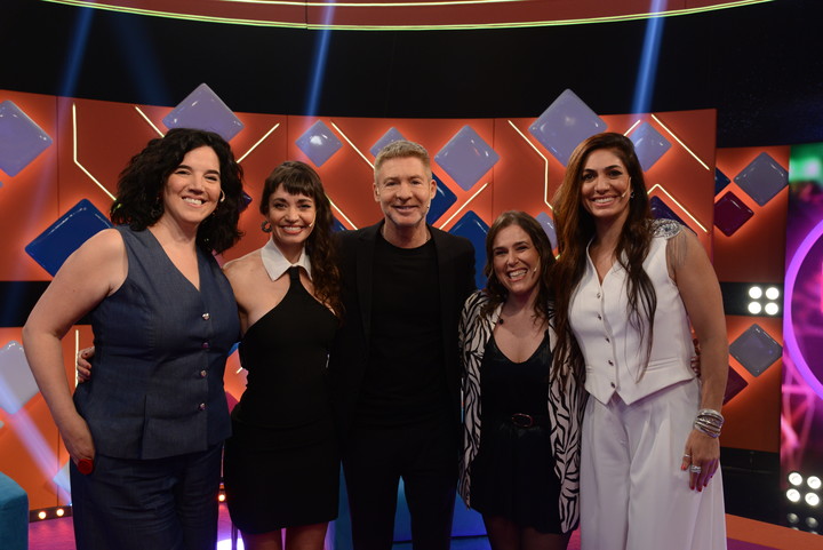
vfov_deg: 37.9
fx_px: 801
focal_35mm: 35
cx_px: 412
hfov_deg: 54.4
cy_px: 275
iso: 1250
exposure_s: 1/125
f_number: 5.6
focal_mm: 35
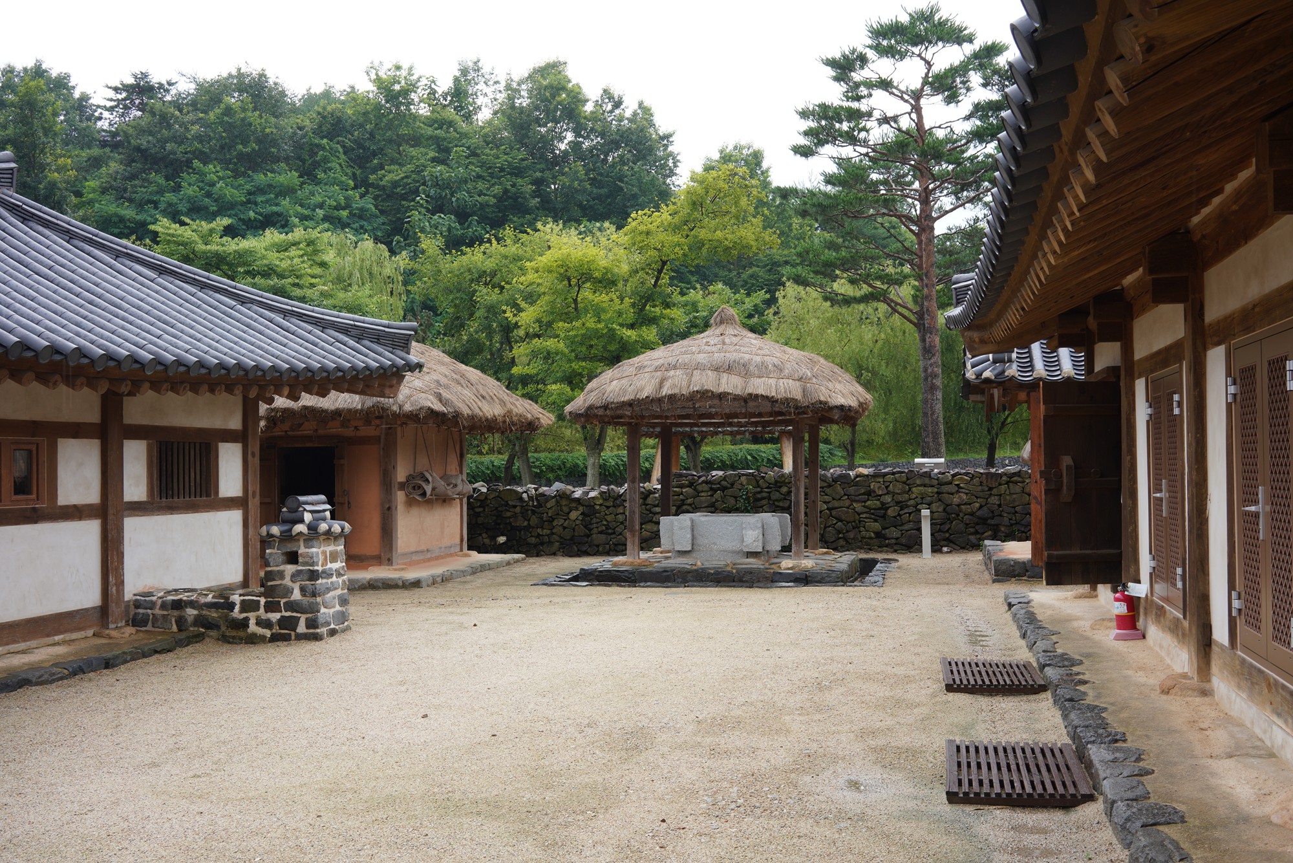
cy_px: 432
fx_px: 1257
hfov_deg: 54.4
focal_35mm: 35
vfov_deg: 37.9
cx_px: 646
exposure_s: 1/80
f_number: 10
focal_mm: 35
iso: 200
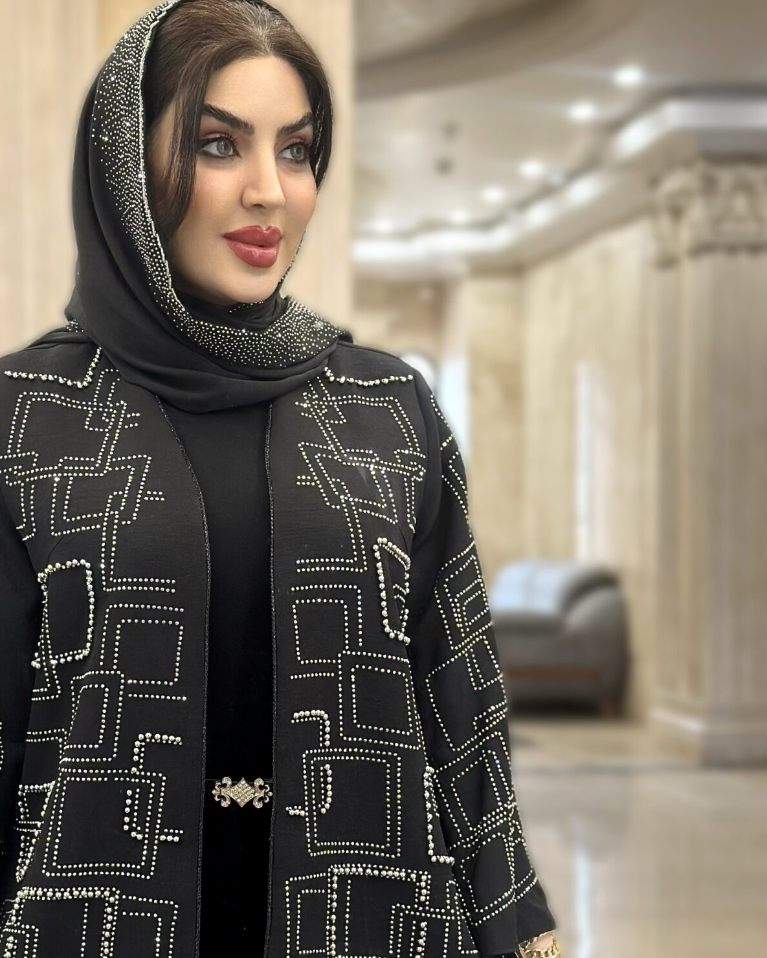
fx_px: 2298
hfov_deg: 18.9
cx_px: 222
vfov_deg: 23.4
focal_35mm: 81
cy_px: 674
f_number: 1.78
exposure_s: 1/50
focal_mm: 6.86
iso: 160
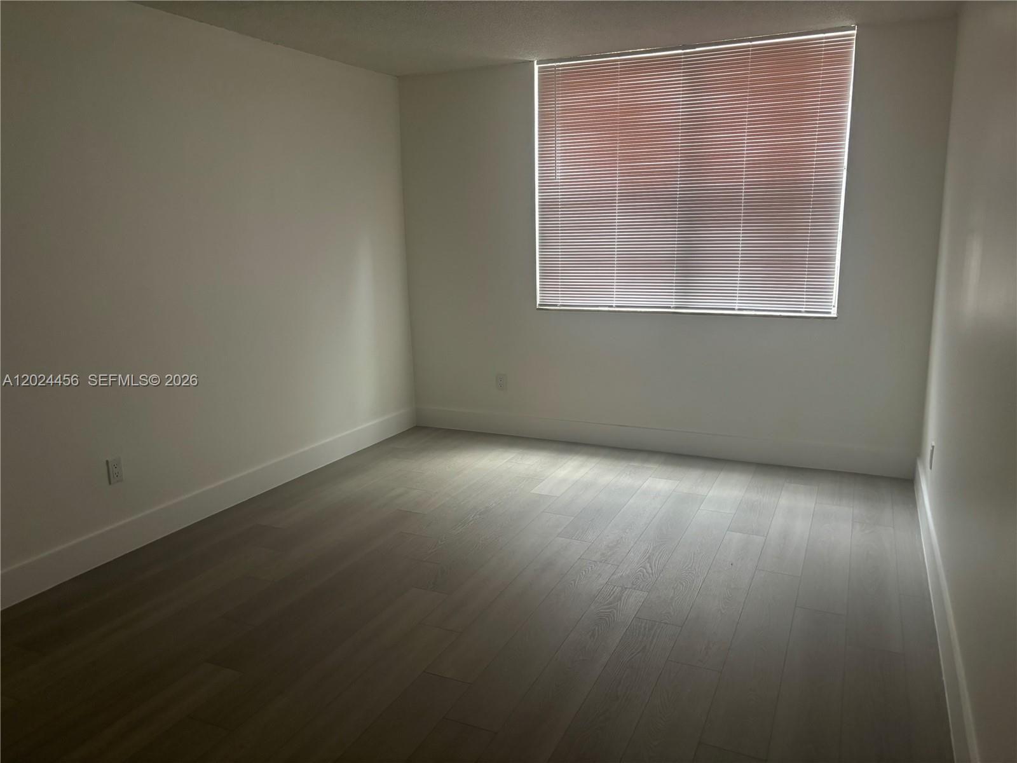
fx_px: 764
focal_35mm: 26
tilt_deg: -11.5
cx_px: 508
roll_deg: -0.1
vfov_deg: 53.1
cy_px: 382
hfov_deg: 67.3
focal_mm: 5.96
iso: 200
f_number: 1.6
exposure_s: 1/60
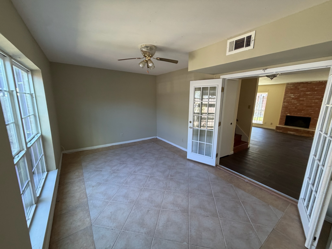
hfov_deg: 102.1
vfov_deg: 85.7
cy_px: 124
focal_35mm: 14
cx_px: 166
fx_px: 134
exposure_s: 1/60
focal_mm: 2.22
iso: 200
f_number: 2.2
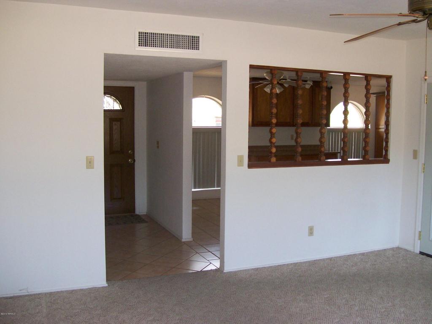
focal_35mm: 36
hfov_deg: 51.4
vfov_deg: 39.7
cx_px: 216
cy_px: 162
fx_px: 449
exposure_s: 1/64
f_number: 2.7
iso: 140
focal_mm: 6
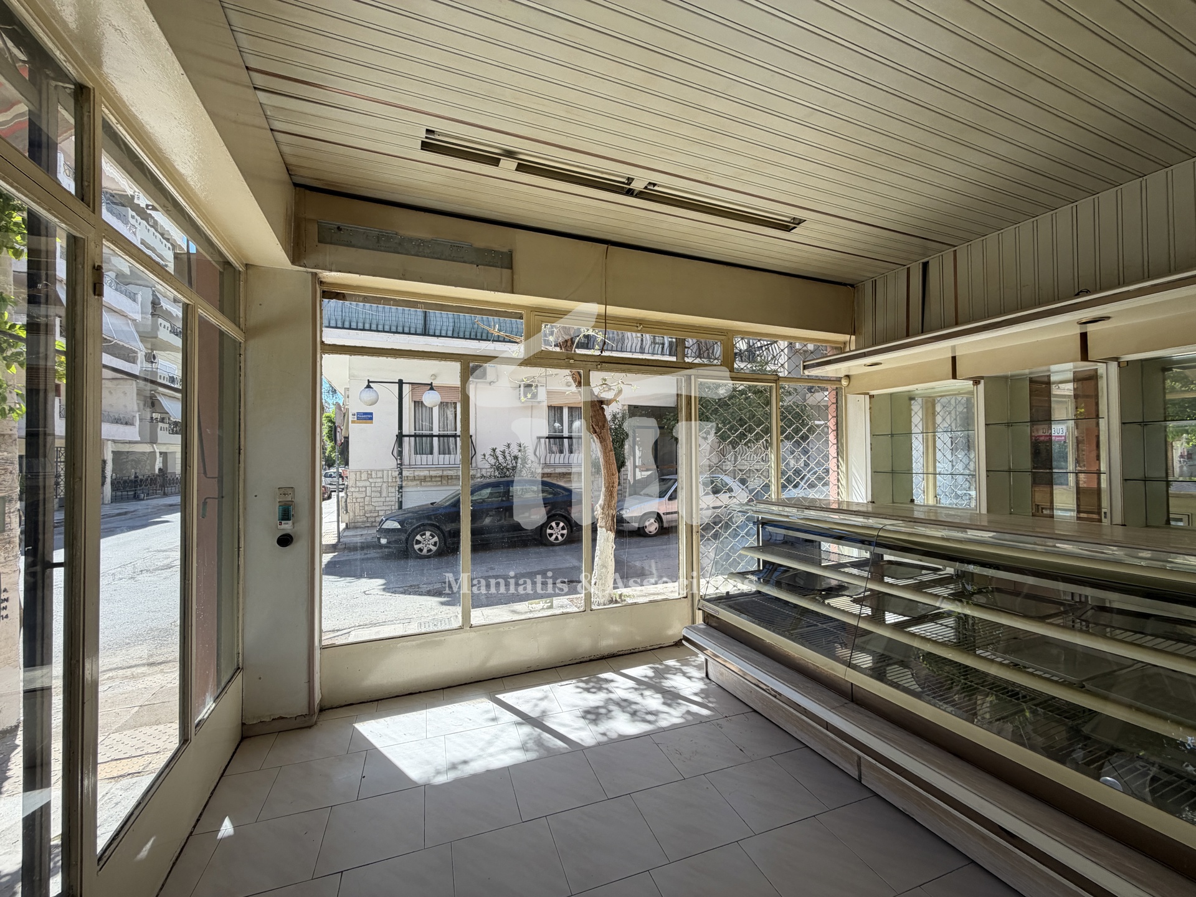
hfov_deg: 102.1
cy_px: 448
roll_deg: -0.1
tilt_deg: -2.5
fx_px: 484
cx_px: 598
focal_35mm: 14
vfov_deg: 85.7
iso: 64
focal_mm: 2.22
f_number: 2.2
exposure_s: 1/502
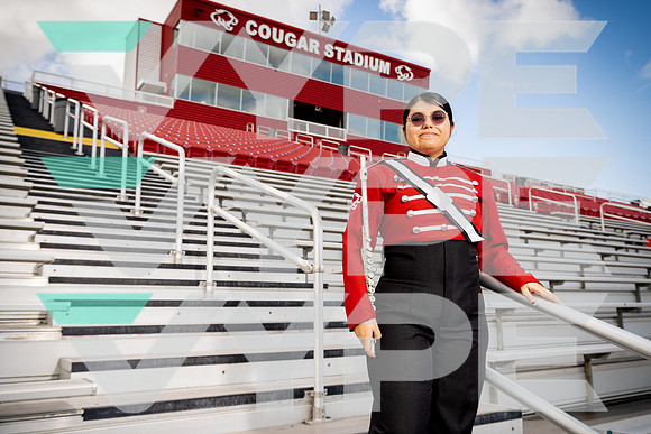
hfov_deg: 61.9
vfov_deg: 43.6
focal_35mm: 30
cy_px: 217
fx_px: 543
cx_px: 326
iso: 100
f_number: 5
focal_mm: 30
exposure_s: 1/250
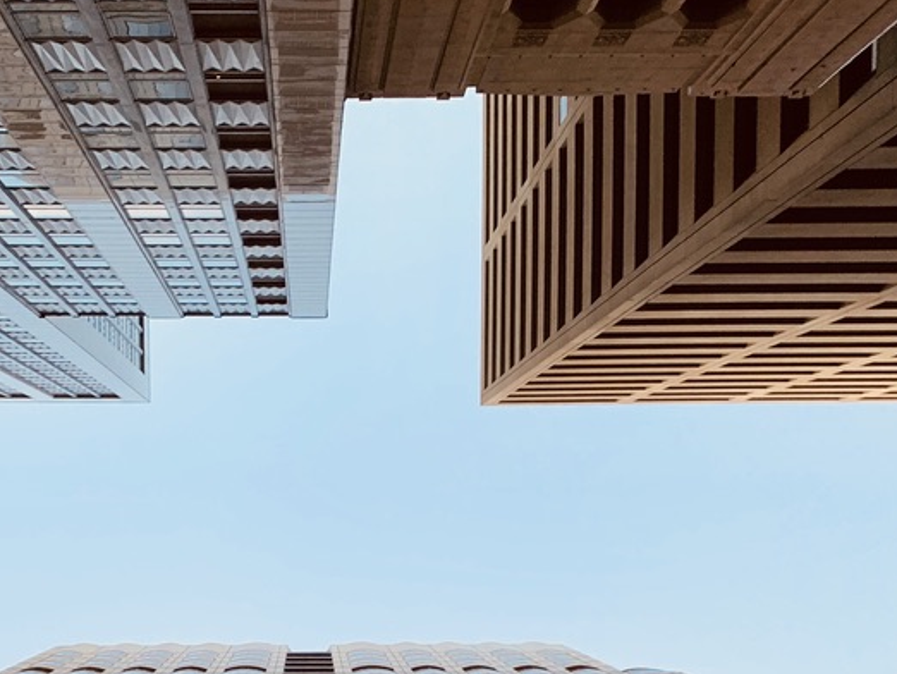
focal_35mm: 51
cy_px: 593
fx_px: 1322
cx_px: 316
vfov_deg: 27.6
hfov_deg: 37.2
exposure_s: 1/87
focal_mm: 4.25
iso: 100
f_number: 1.8
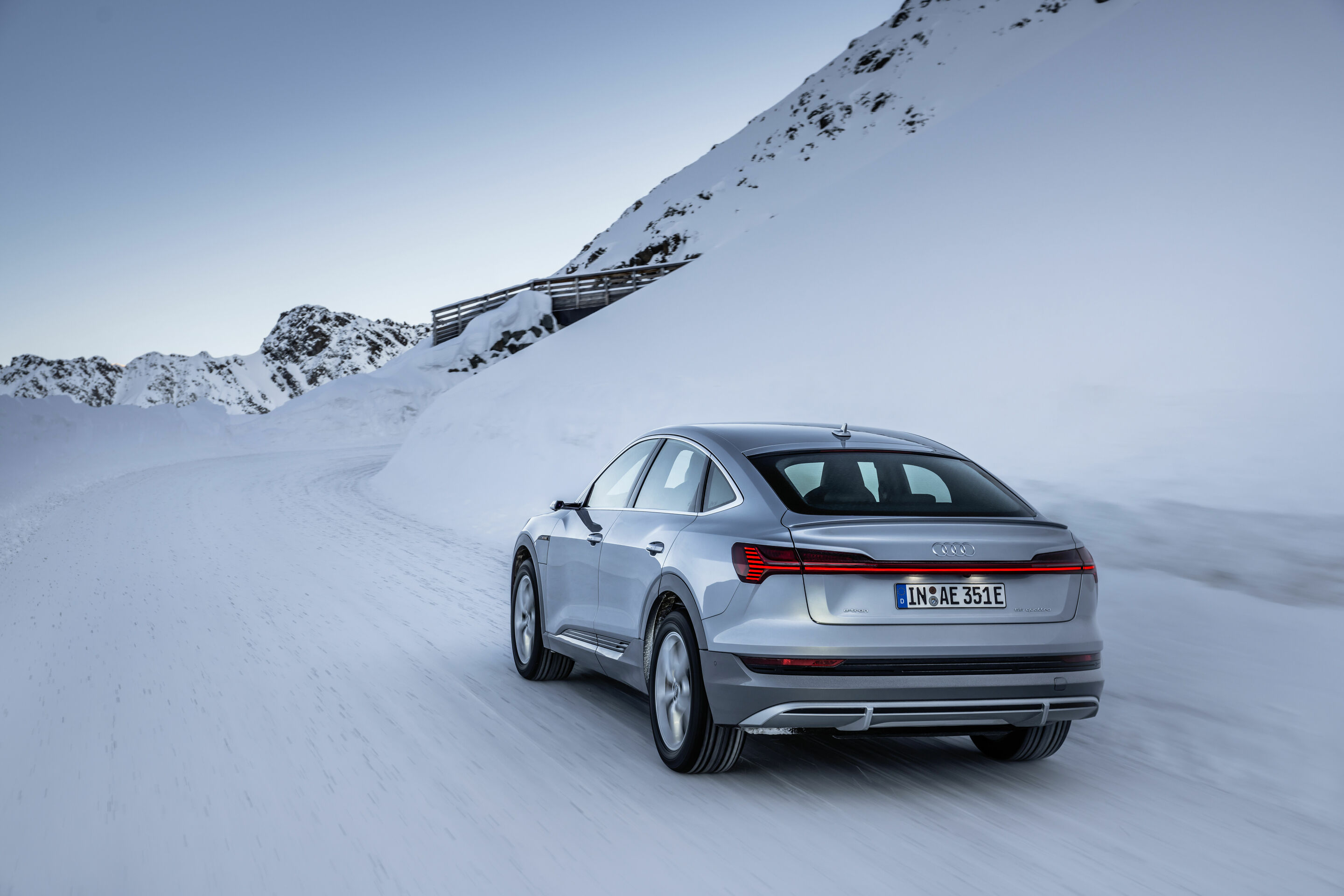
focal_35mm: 46
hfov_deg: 42.7
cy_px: 448
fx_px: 1717
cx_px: 672
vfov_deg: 29.2
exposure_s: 1/25
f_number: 6.3
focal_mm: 46
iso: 160
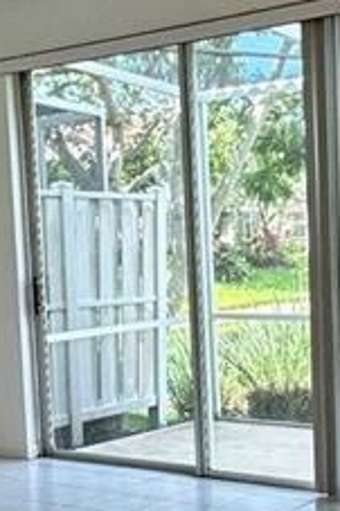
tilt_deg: -4.9
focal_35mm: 77
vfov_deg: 26.2
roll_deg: +2.1
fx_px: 1092
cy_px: 342
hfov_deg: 17.7
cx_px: 153
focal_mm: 2.22
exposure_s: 1/120
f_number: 2.2
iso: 80
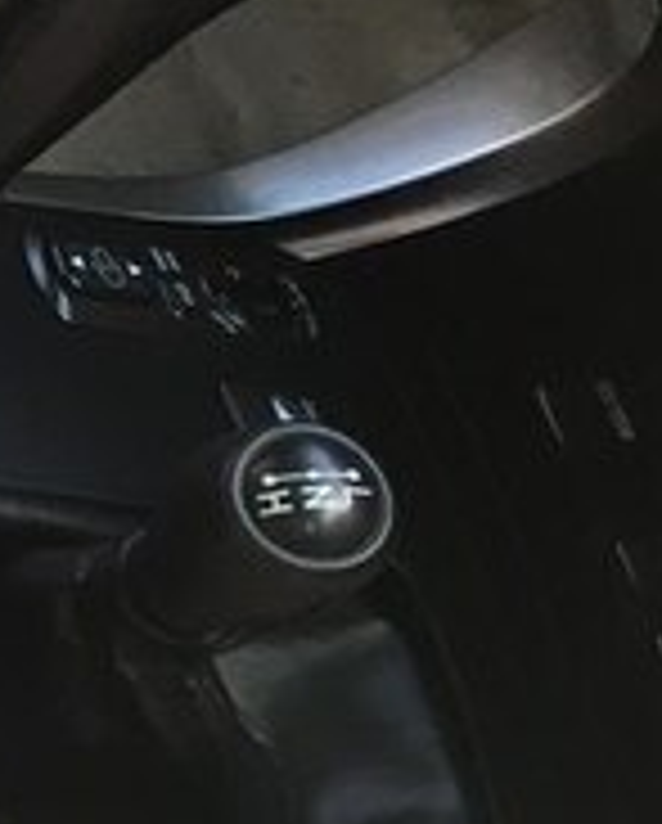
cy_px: -7
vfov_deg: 18.3
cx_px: -797
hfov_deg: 12.6
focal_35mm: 102
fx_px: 2492
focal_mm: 4.15
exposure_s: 1/33
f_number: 2.2
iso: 32
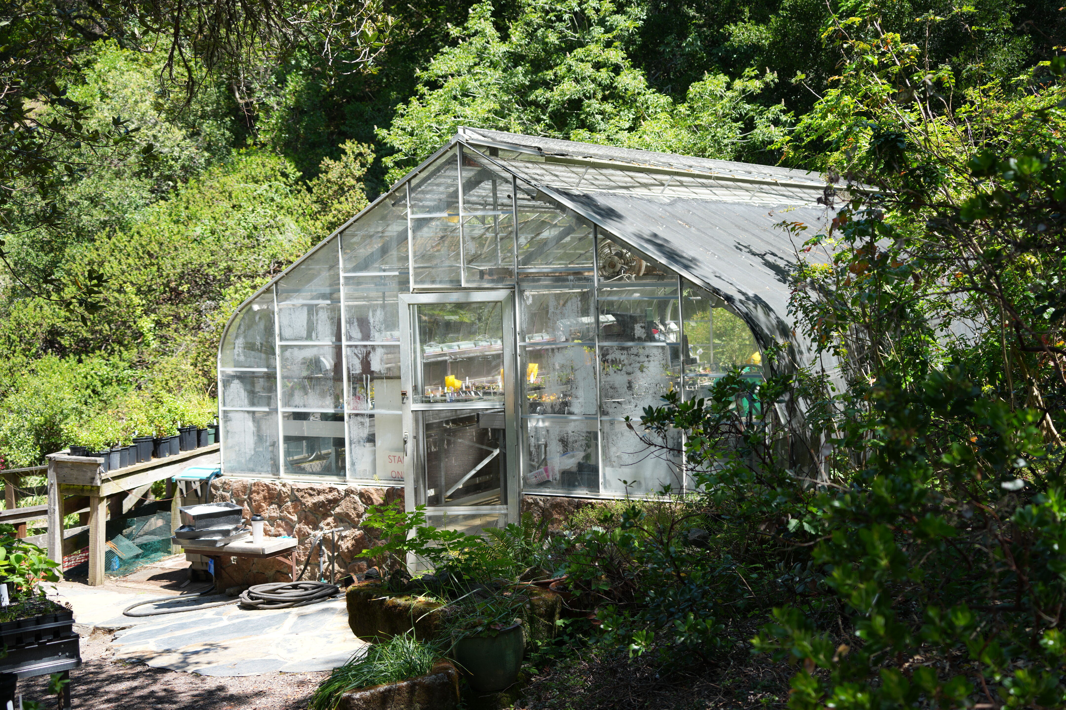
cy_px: 355
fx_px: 1480
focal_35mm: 50
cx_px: 533
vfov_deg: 27.0
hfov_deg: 39.6
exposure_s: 1/125
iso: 100
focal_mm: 50
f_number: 4.5
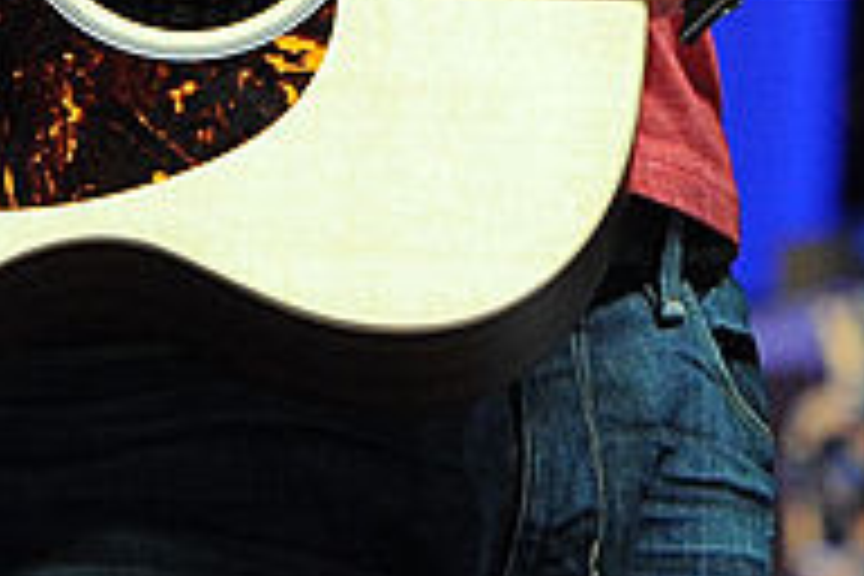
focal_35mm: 746
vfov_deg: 1.8
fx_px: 17903
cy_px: -950
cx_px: 572
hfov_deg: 2.8
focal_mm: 140
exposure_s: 1/320
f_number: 4
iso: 3200
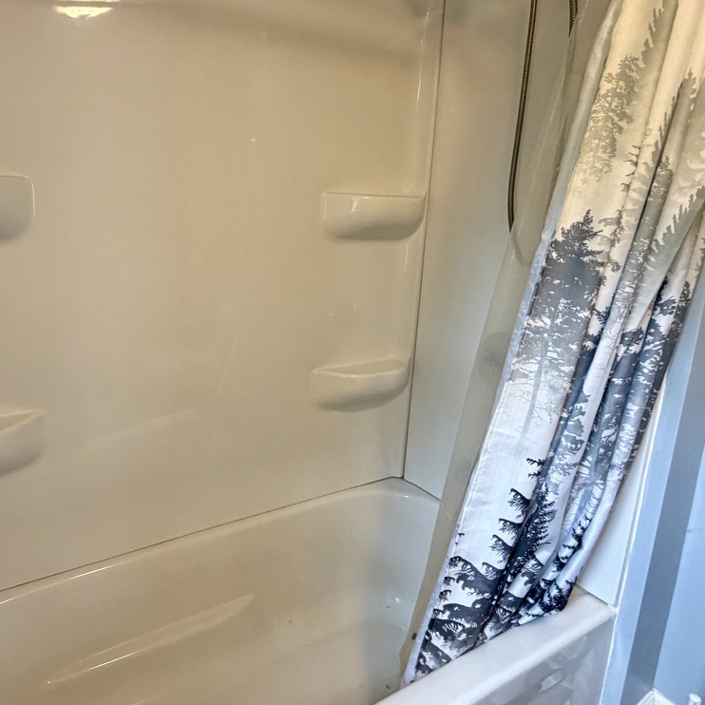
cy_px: 320
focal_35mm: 24
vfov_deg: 64.9
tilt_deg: -12.3
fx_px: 553
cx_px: 293
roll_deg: -1.8
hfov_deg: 64.6
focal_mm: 2.22
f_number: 2.2
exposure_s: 1/120
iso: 320
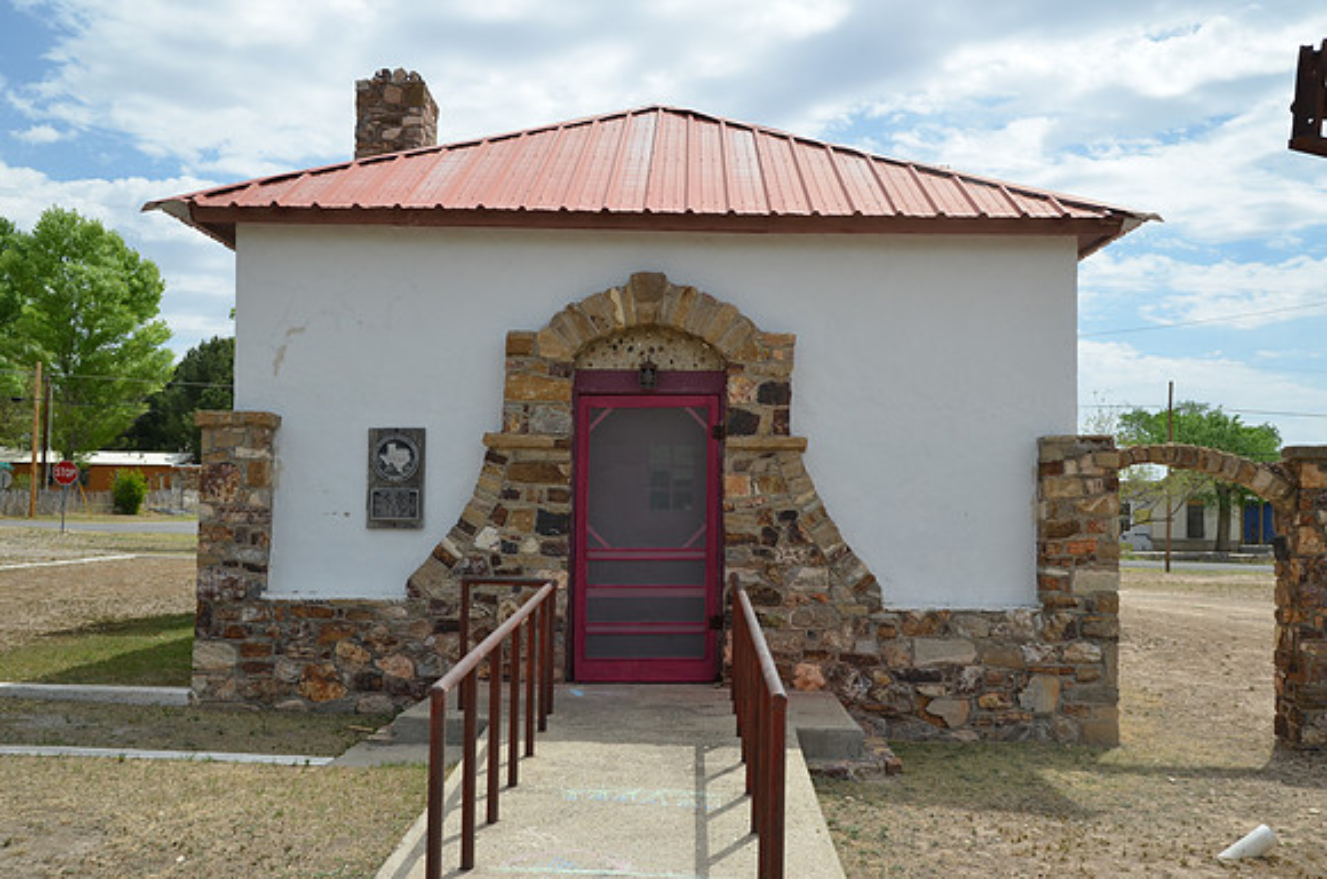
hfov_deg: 59.6
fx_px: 1159
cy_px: 440
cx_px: 664
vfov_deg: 41.5
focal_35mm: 32
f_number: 8
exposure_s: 1/250
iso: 200
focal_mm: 21
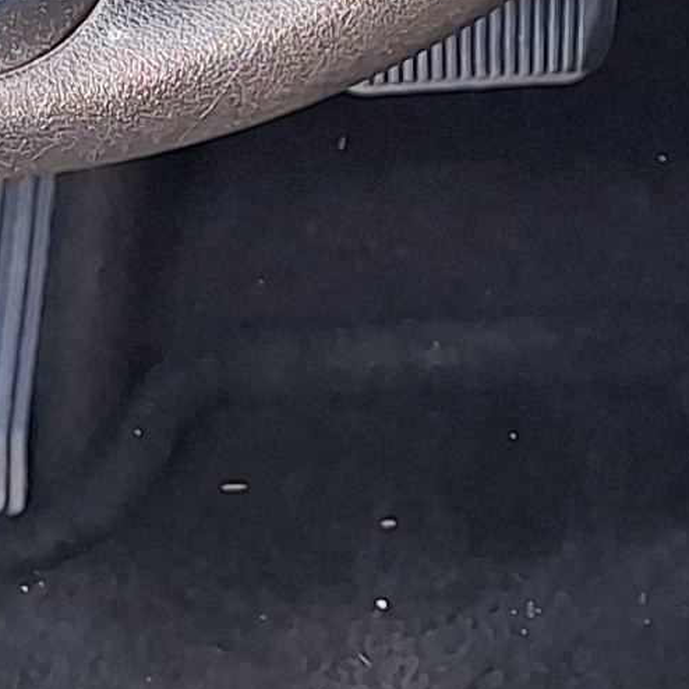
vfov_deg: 9.6
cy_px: -785
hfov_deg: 9.7
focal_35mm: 168
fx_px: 3783
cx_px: 1400
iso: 40
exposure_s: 1/216
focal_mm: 5.54
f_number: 1.8
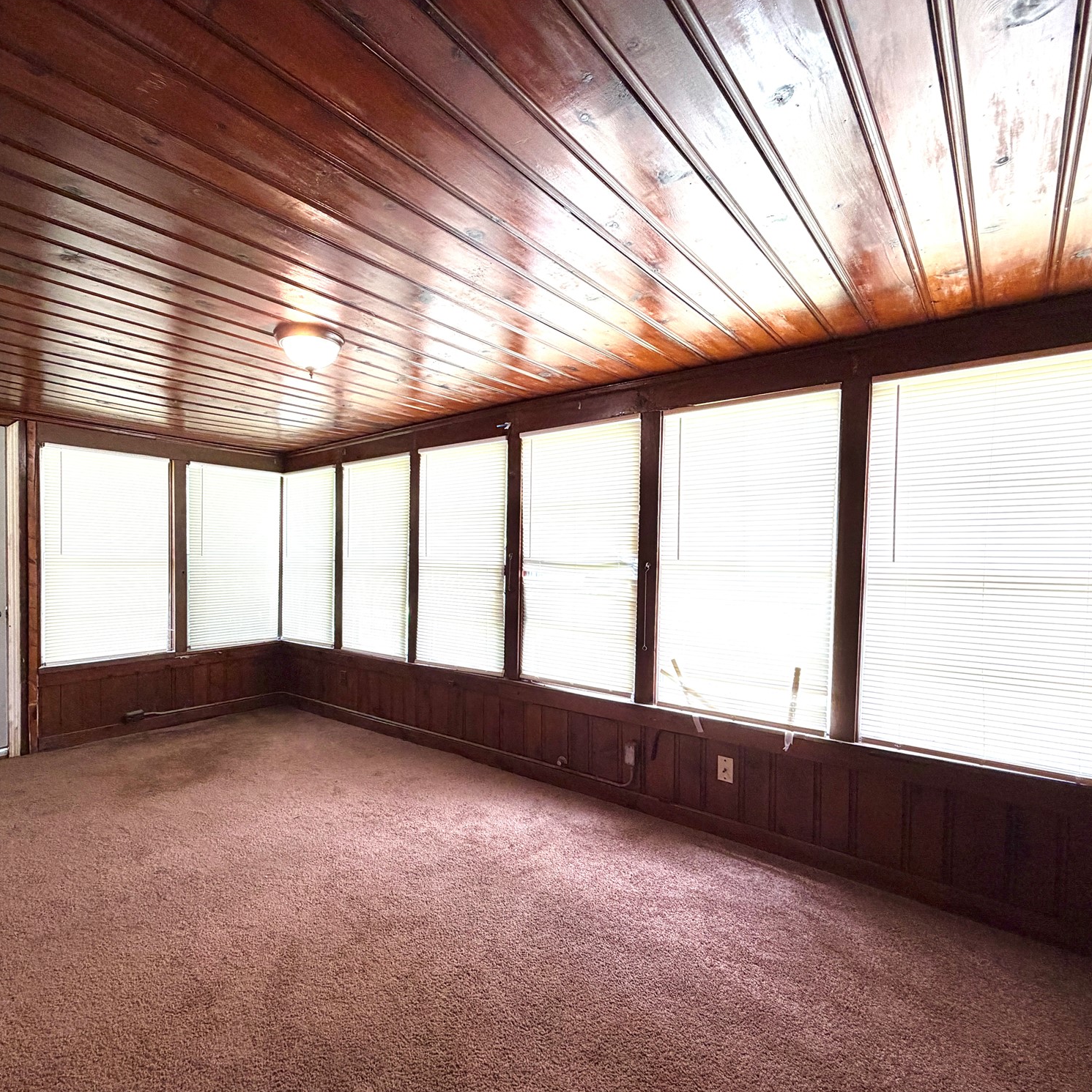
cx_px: 502
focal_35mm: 17
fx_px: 607
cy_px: 559
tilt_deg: -2.2
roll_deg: -0.4
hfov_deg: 83.8
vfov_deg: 84.0
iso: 100
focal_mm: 2.22
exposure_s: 1/121
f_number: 2.2
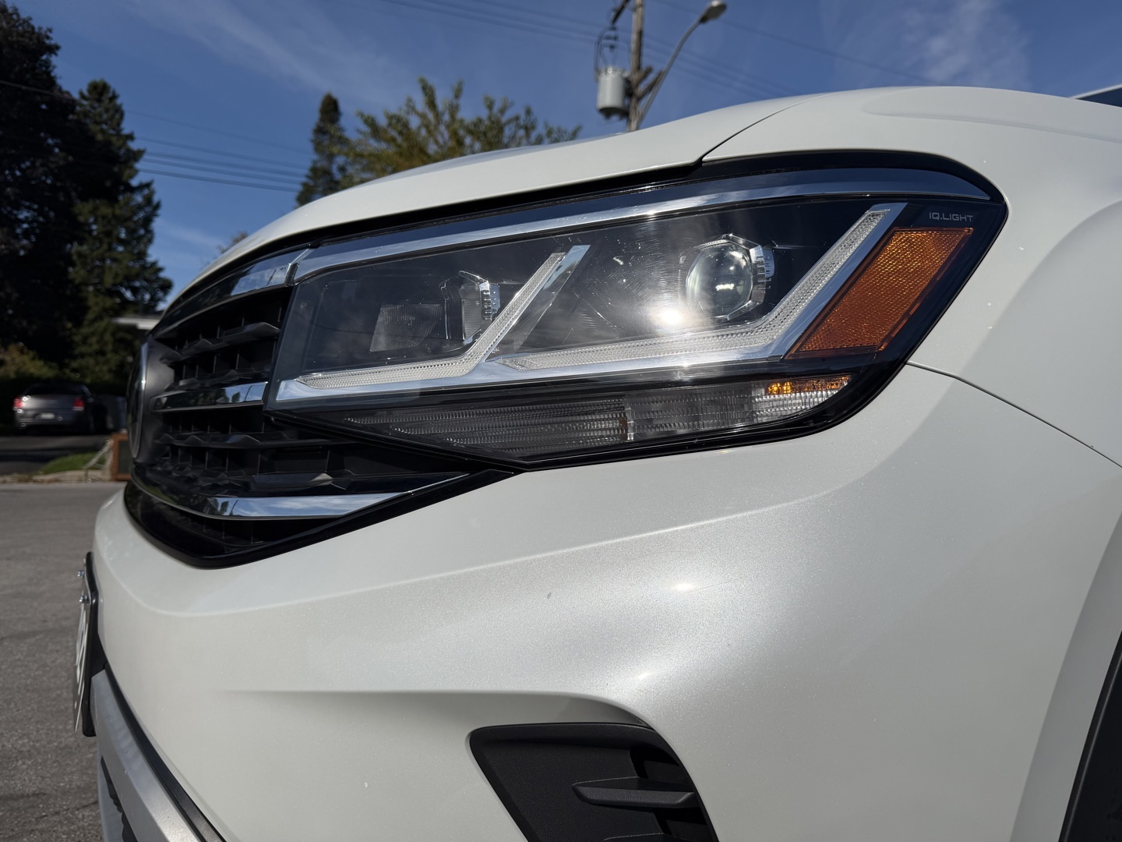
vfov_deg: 56.8
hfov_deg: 71.6
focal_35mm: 24
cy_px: 421
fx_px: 778
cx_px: 561
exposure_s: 1/14286
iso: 80
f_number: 1.78
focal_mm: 6.76
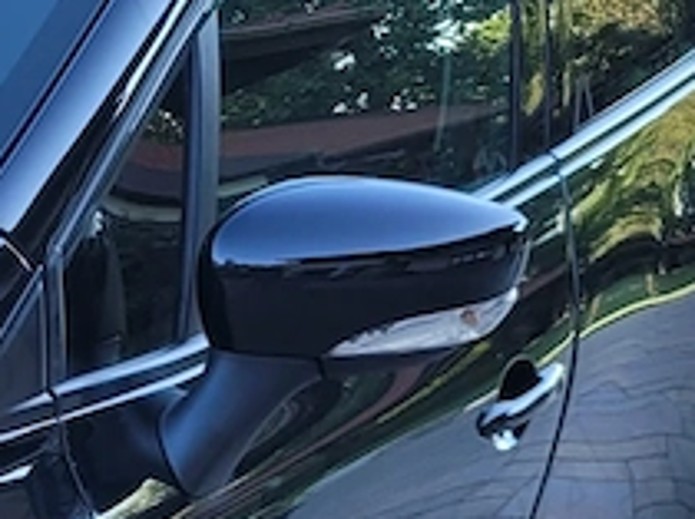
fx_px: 2487
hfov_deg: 13.6
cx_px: -705
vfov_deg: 11.7
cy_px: 645
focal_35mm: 124
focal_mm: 5.4
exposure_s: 1/132
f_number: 1.8
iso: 40
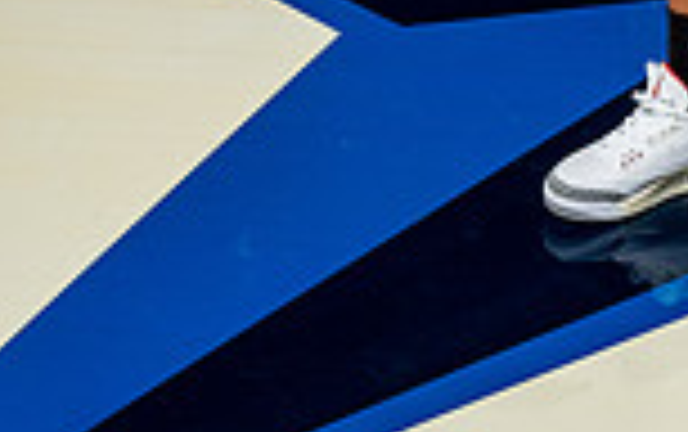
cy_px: -562
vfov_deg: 10.8
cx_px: 661
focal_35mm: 105
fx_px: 1971
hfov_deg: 19.3
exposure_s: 1/250
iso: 640
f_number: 5.6
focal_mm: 35
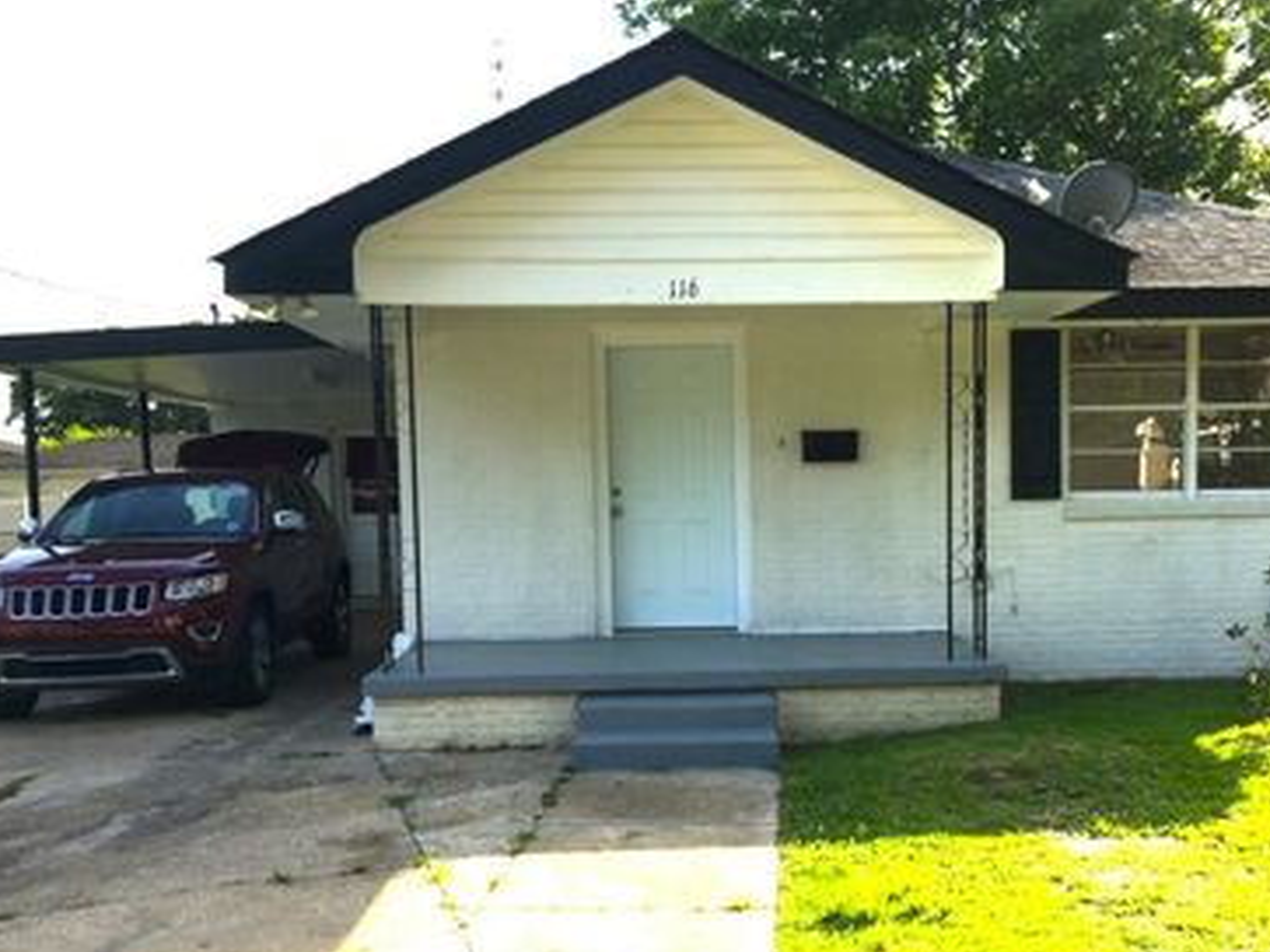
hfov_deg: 46.6
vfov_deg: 35.8
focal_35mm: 40
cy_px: 569
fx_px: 1467
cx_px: 745
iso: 25
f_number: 2.2
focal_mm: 4.15
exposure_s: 1/905
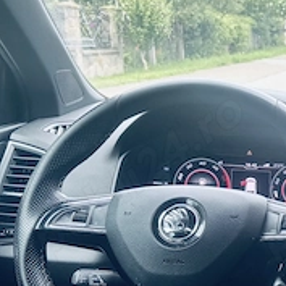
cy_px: 194
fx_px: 729
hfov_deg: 18.5
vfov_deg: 22.1
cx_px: 478
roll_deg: -4.1
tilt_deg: -12.1
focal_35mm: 78
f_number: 1.6
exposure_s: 1/121
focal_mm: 5.96
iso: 64
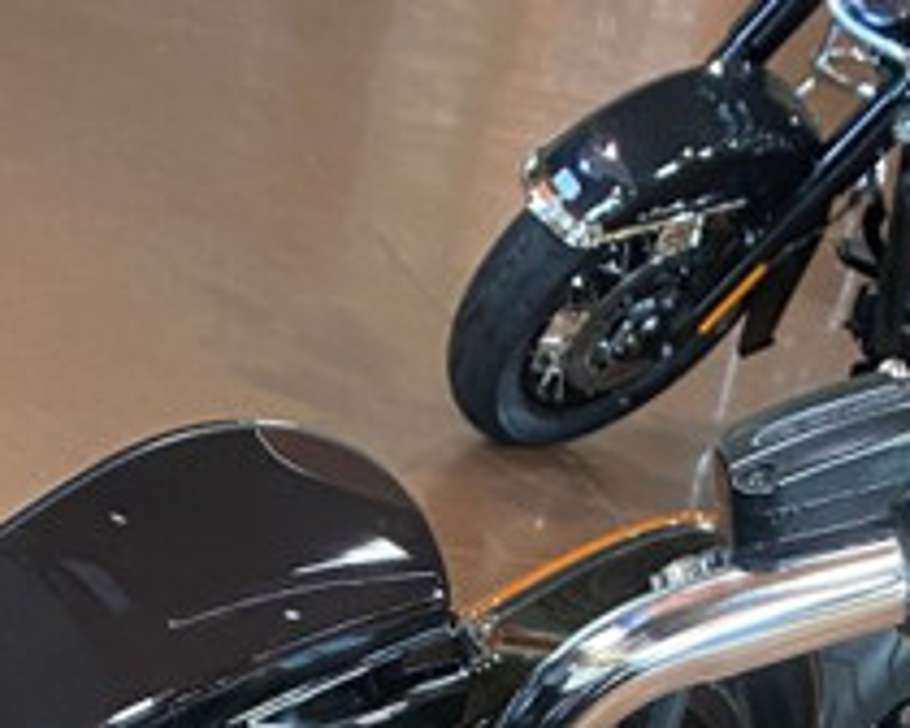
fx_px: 3474
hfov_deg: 14.8
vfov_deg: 9.4
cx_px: 199
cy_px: 2190
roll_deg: -15.8
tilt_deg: -40.4
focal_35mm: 129
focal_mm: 4.25
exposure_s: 1/60
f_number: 1.8
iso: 160
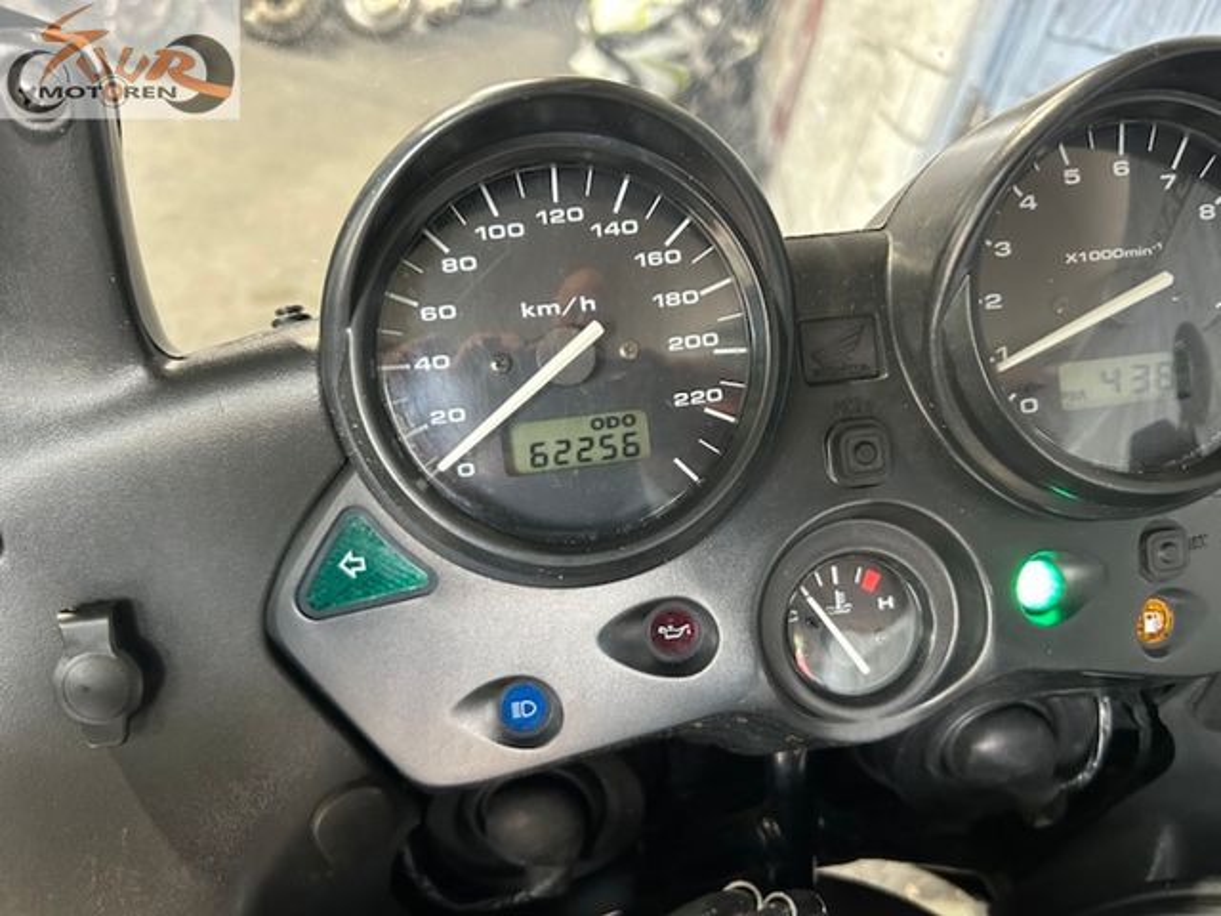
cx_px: 610
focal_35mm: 26
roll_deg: -15.7
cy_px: 458
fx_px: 917
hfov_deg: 67.3
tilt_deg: -29.7
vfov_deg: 53.1
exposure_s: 1/50
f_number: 1.5
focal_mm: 5.7
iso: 400
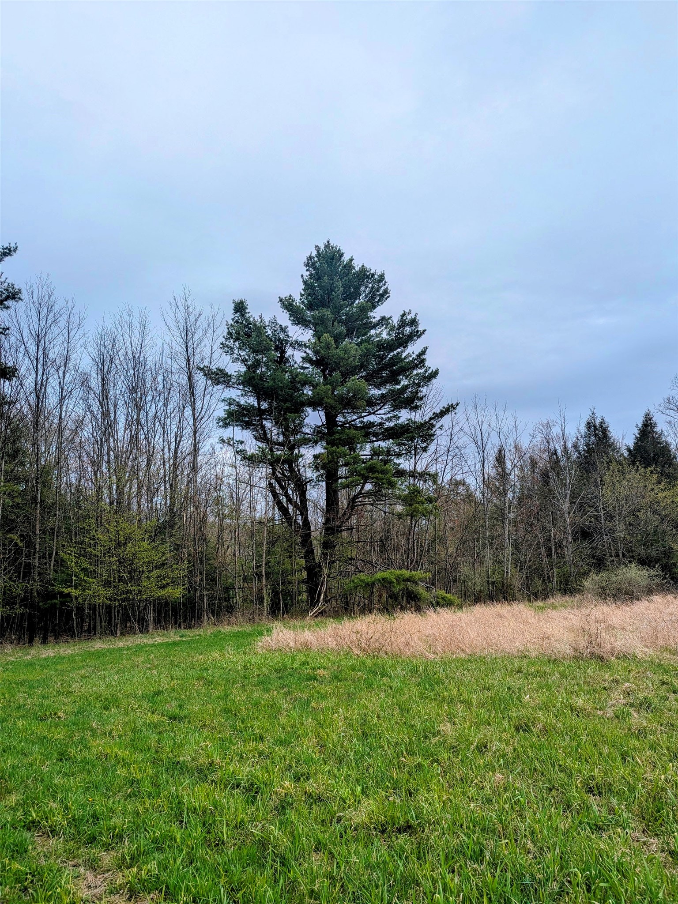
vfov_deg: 71.6
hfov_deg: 56.8
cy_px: 452
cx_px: 339
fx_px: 627
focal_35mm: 24
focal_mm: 6.81
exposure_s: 1/1397
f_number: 1.85
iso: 49
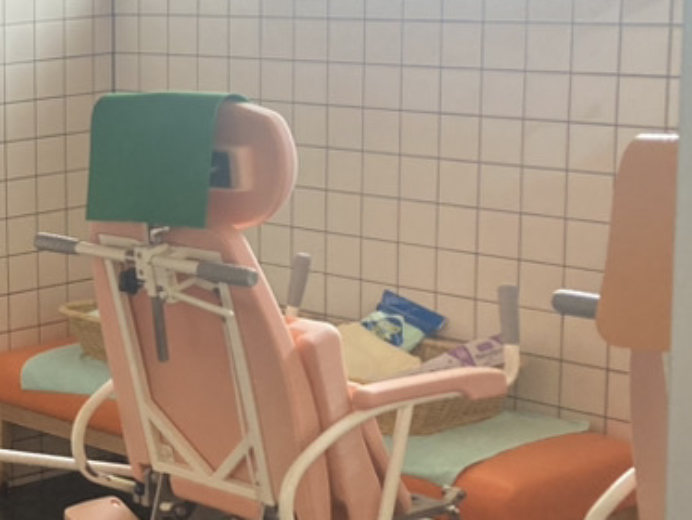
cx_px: -360
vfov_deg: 16.4
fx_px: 1800
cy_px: 260
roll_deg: +4.4
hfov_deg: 19.0
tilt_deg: -8.3
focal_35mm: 90
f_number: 1.8
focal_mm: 3.99
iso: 125
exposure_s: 1/60
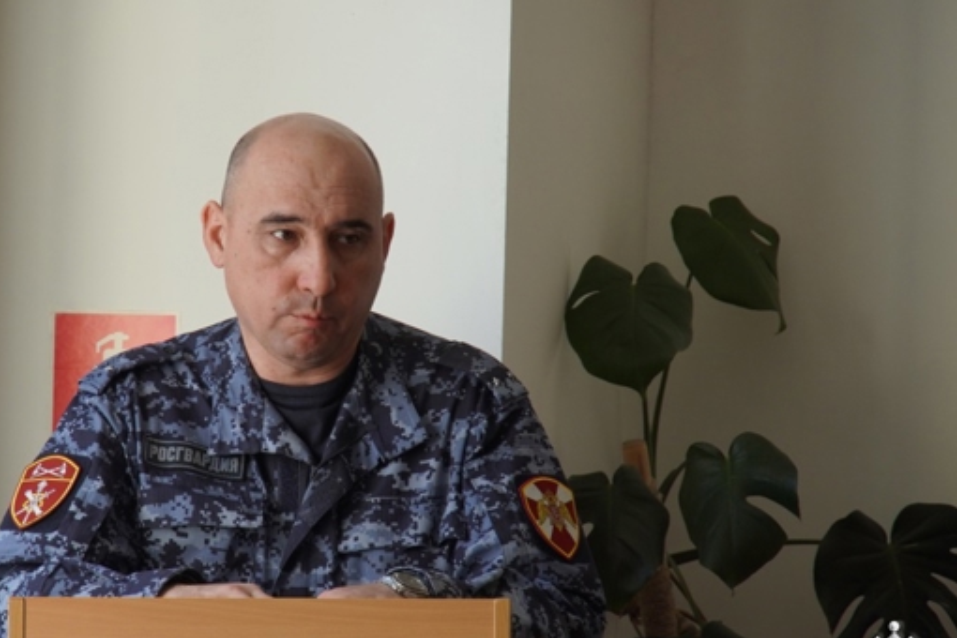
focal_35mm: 282
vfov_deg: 4.9
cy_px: 372
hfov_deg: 7.3
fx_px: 7496
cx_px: 309
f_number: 5.6
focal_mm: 128
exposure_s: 1/200
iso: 400
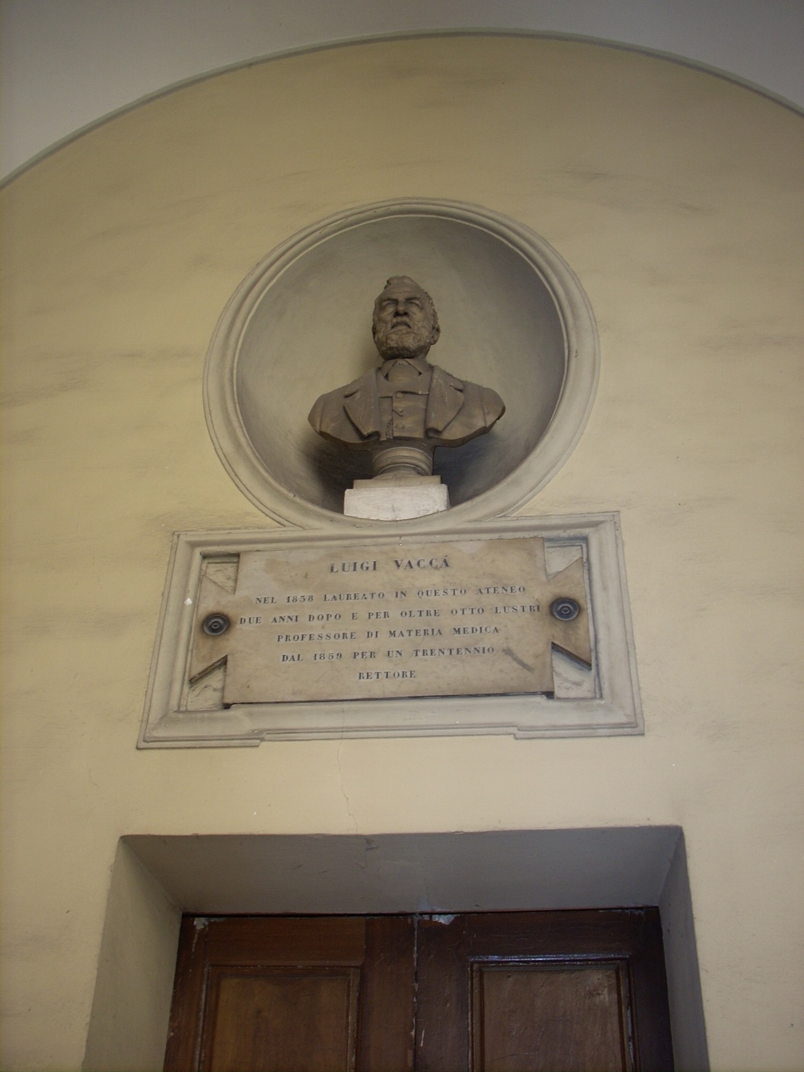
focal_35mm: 37
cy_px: 536
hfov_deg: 38.7
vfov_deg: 50.1
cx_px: 402
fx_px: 1146
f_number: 2.8
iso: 64
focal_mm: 6.2
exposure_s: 1/30
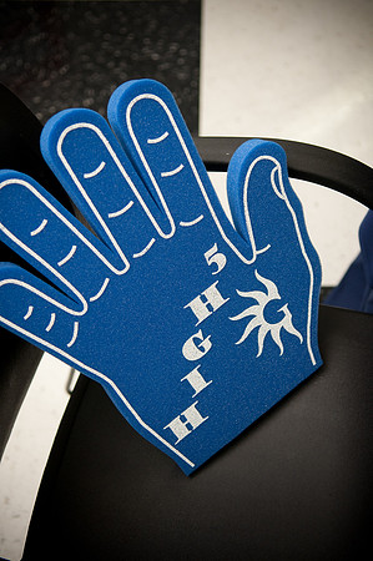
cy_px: 280
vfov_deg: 41.2
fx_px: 748
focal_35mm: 48
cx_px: 186
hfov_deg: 28.0
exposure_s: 1/80
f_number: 2.8
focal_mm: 32
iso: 400
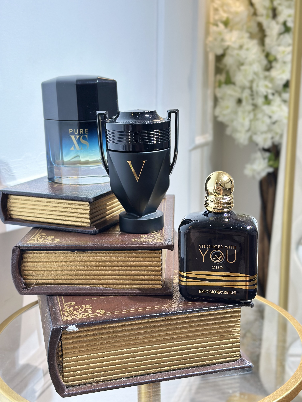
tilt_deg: -9.9
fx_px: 558
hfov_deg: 30.3
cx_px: 151
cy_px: 201
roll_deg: -1.1
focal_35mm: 48
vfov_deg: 39.7
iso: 125
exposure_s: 1/170
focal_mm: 6.86
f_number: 1.78
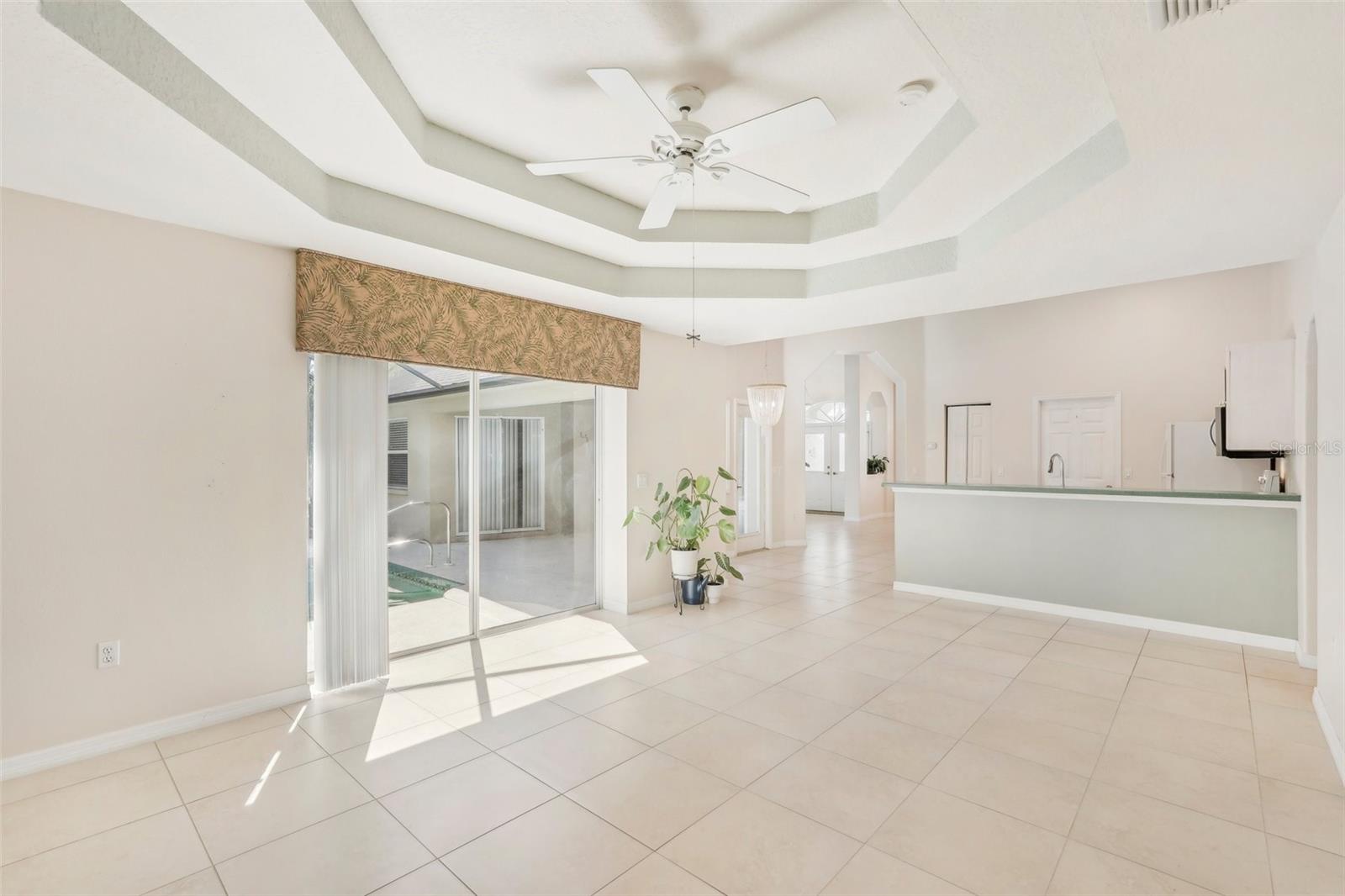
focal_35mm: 16
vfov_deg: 73.7
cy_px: 448
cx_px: 672
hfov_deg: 96.7
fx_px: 598
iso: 400
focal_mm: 16
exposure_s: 1/60
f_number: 8
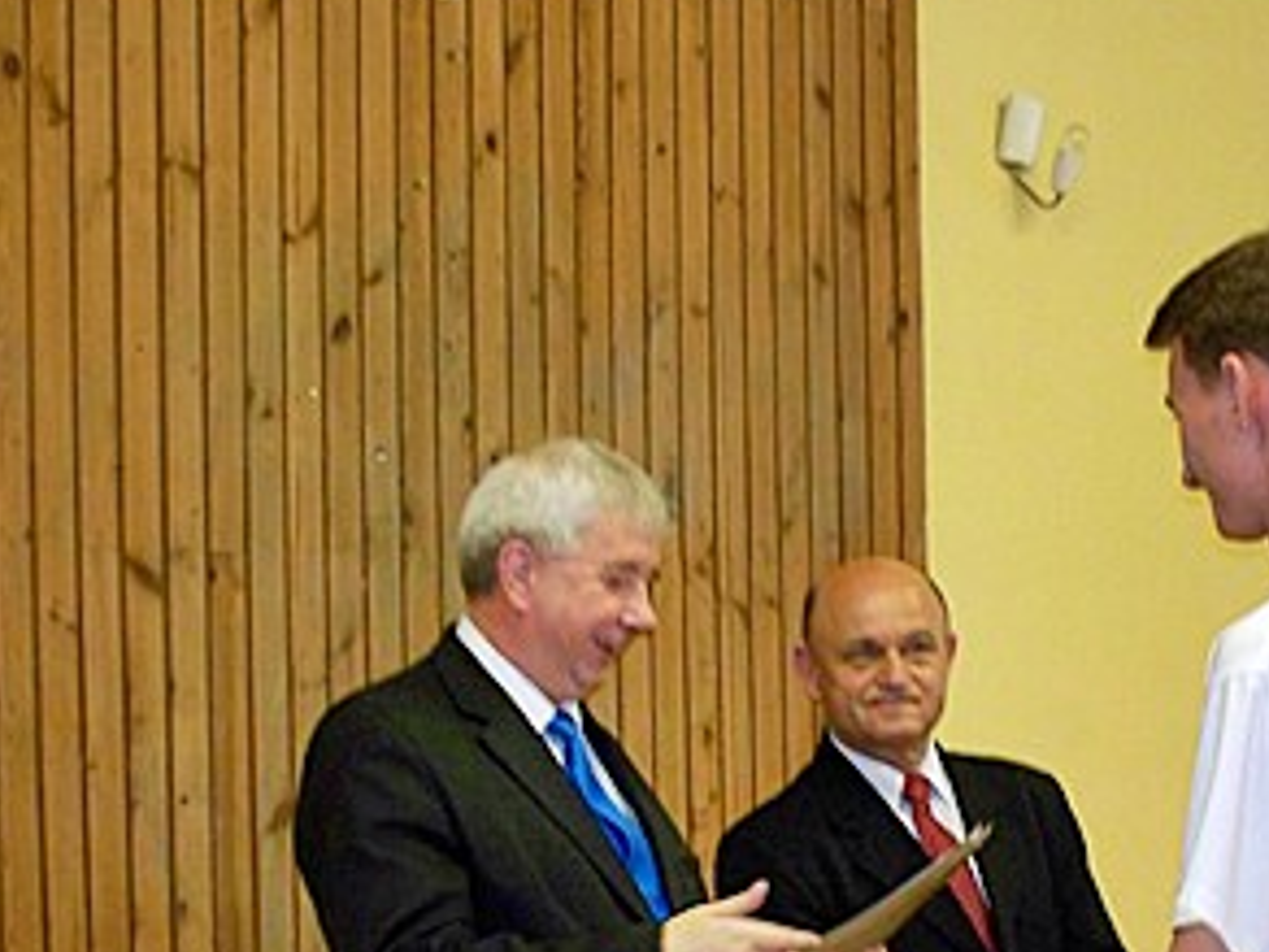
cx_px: 947
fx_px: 2896
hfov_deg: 24.5
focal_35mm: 79
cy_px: 839
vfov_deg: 18.4
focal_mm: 7.54
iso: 200
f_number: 2.8
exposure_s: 1/40
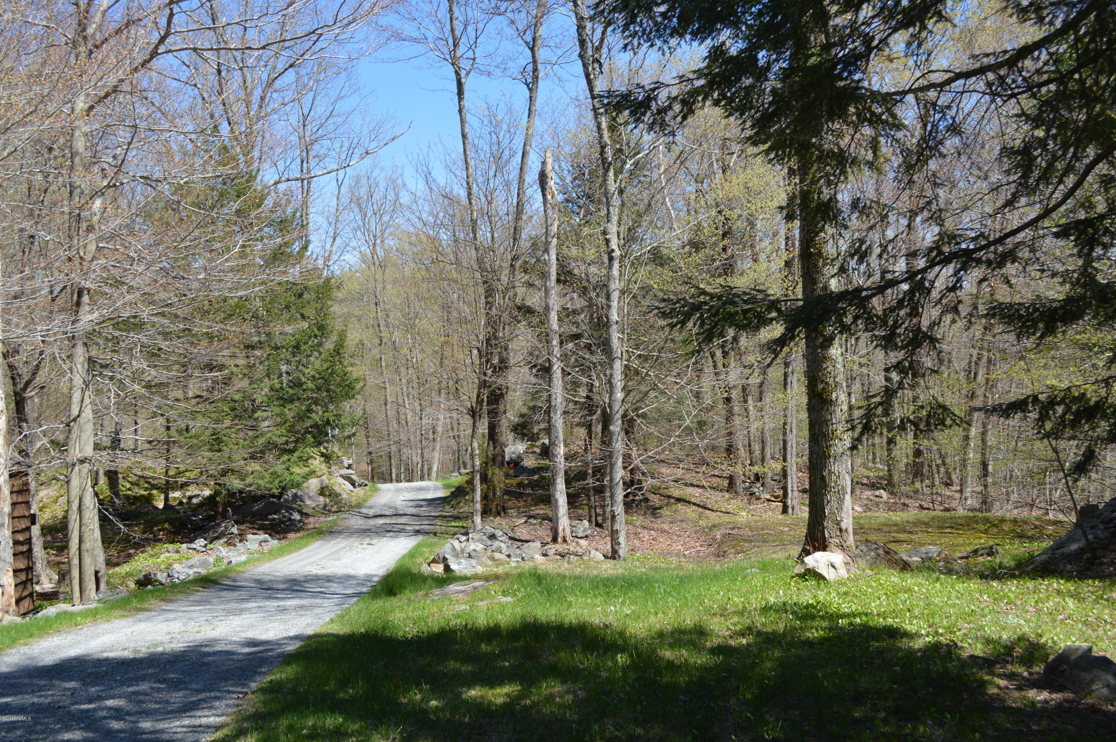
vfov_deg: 36.8
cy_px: 371
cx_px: 558
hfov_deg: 53.2
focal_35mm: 36
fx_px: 1115
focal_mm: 24
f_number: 6.3
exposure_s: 1/160
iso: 100
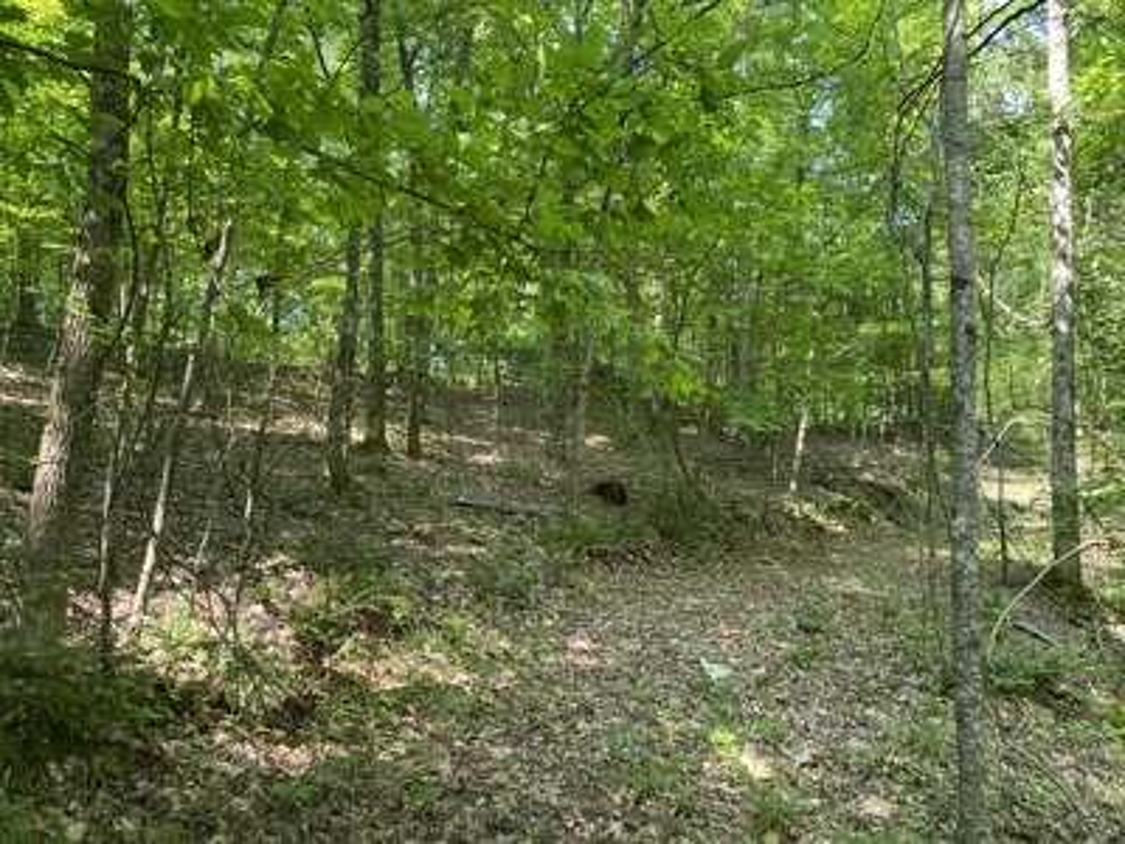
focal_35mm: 26
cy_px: 422
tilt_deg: +5.3
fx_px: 845
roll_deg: -1.1
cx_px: 562
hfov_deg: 67.3
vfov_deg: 53.1
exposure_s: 1/121
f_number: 1.8
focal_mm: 4.25
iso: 64
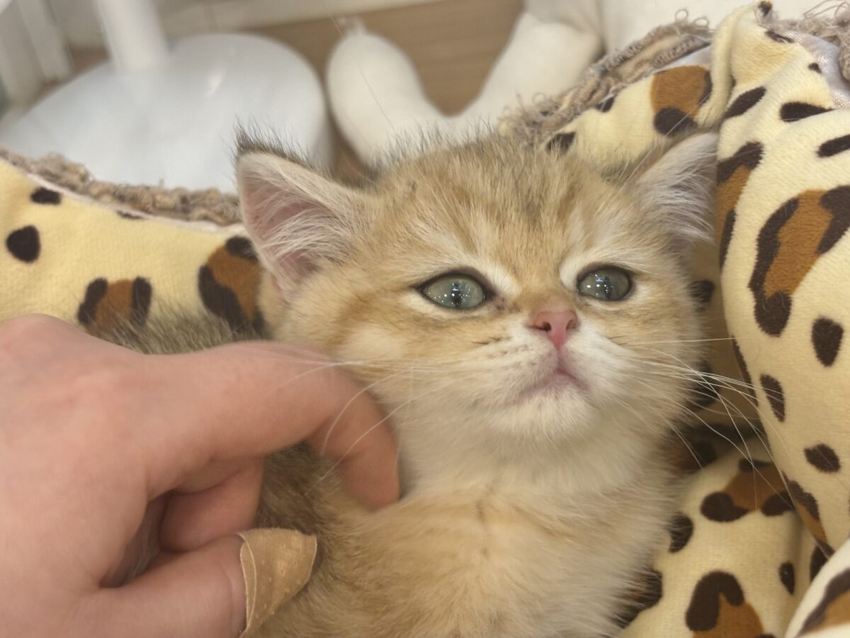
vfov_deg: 28.0
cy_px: 319
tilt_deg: -35.7
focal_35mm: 52
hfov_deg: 36.8
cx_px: 425
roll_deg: +12.7
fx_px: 1277
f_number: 1.6
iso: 80
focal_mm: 5.96
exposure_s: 1/50
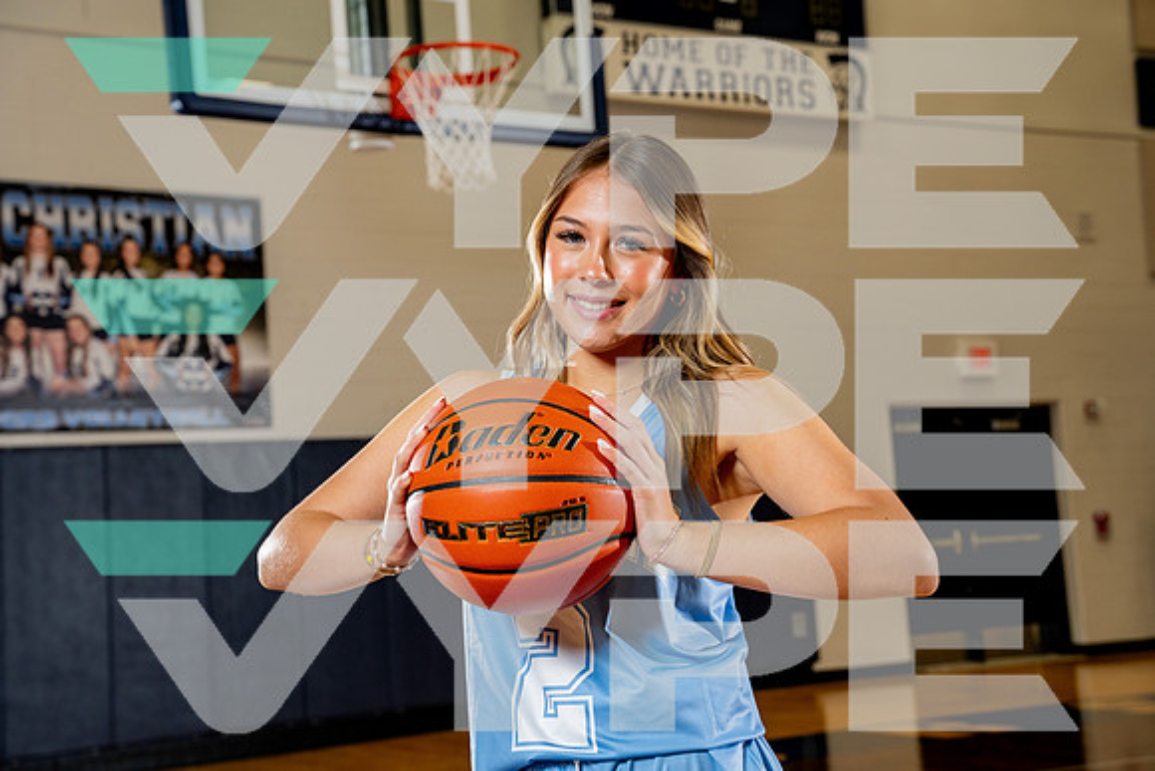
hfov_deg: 34.5
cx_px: 578
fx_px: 1861
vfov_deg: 23.4
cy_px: 386
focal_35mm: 58
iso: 400
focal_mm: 58
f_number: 5.6
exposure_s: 1/250
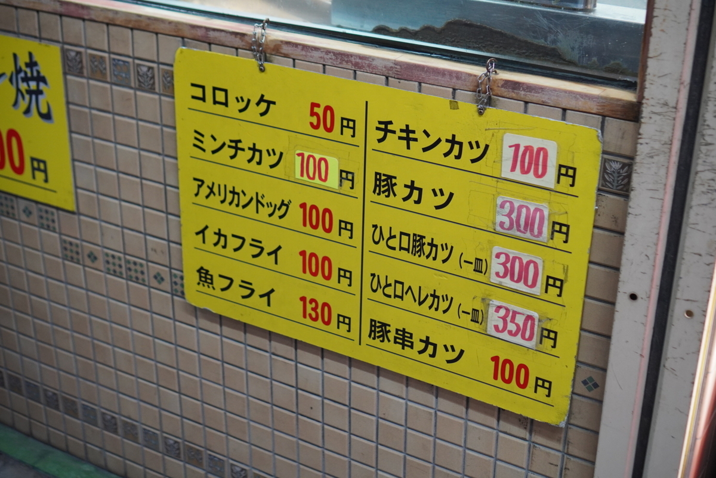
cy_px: 239
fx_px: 1045
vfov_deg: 25.8
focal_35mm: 52
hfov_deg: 37.8
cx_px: 358
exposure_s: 1/60
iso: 800
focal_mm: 35
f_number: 2.5
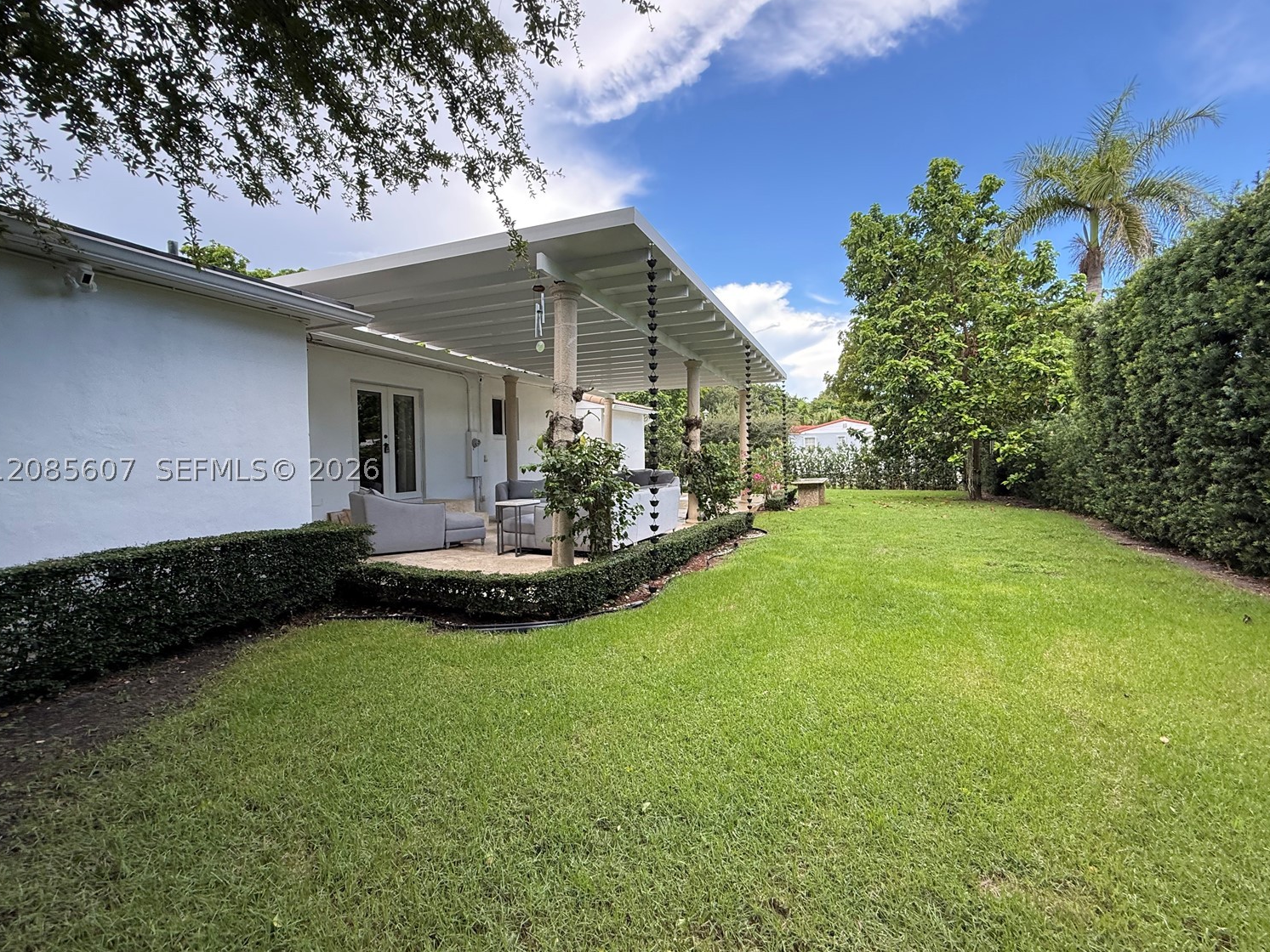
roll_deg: +0.7
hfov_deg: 98.2
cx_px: 641
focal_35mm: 15
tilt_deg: -0.7
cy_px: 469
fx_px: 550
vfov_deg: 81.7
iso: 64
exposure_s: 1/224
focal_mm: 2.22
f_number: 2.2
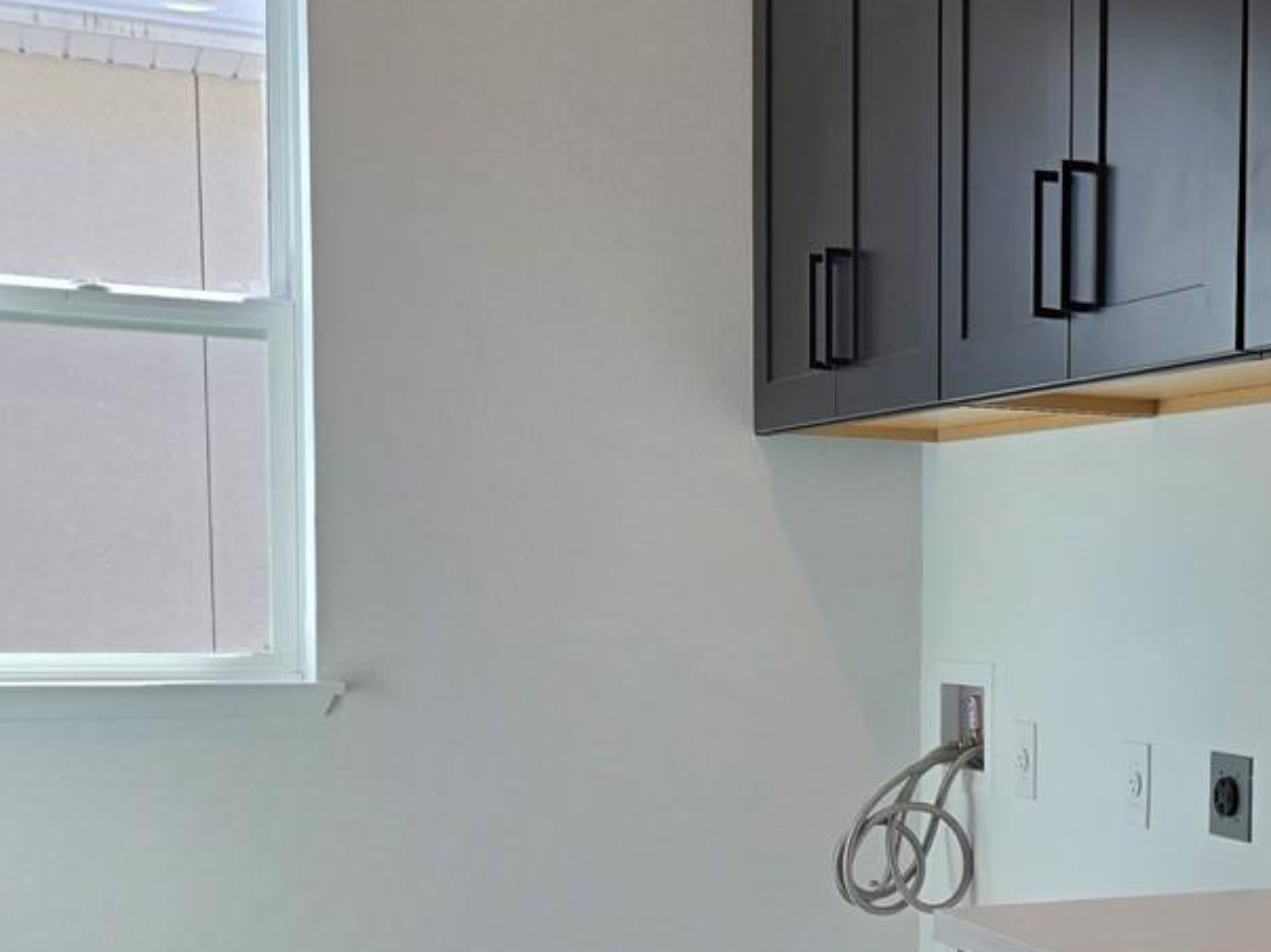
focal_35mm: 61
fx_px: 2239
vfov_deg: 23.7
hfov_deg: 29.6
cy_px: 729
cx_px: 1263
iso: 25
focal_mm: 5.4
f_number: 1.8
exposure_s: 1/121
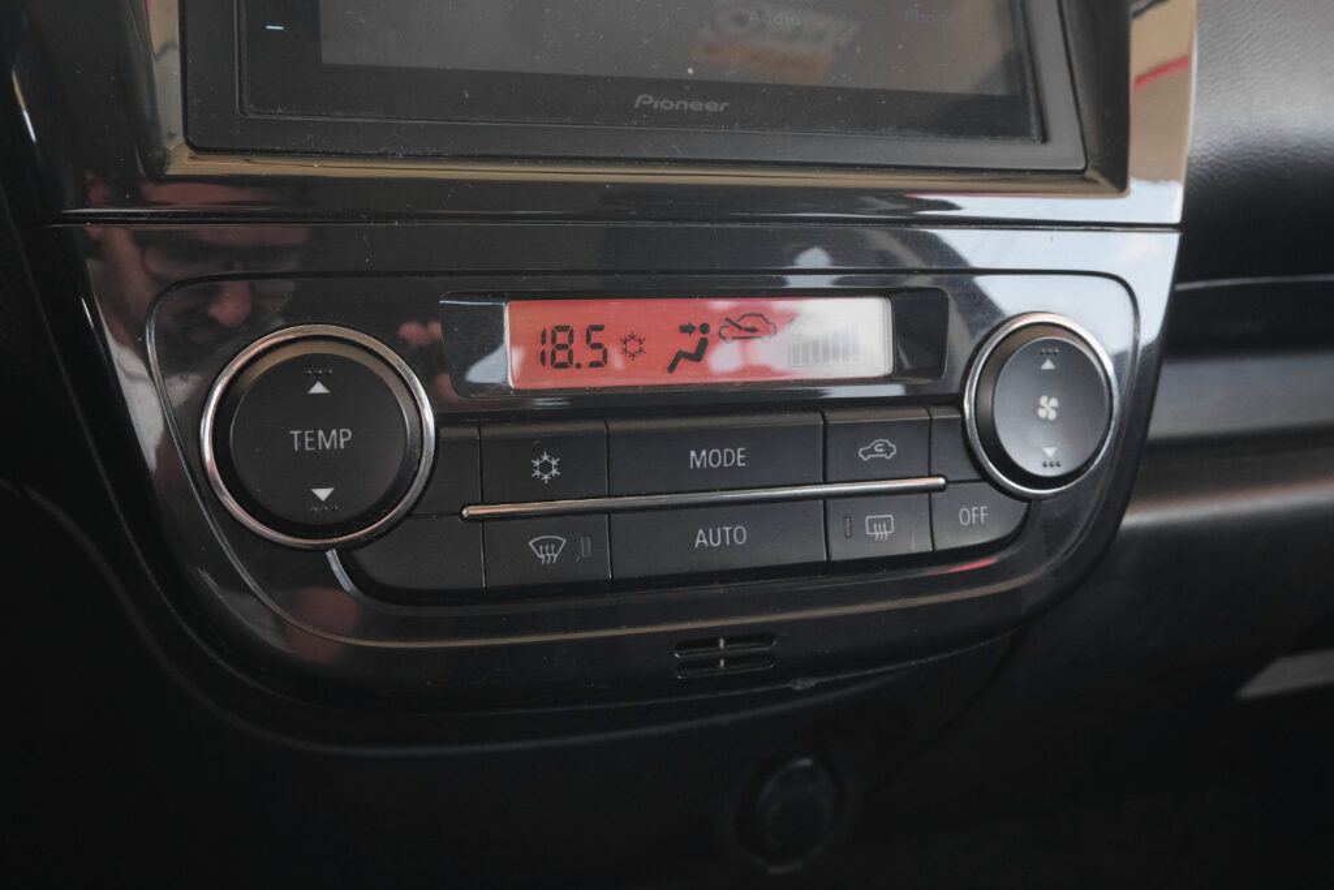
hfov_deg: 57.2
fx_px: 1223
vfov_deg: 40.0
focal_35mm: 33
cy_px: 445
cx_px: 667
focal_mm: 22.1
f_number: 9
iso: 2000
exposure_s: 1/50
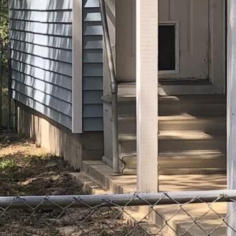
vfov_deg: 7.8
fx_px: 1728
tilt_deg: -7.4
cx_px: 98
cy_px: 157
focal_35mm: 224
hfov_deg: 7.8
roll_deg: +0.7
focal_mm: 3.99
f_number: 1.8
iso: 20
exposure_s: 1/414
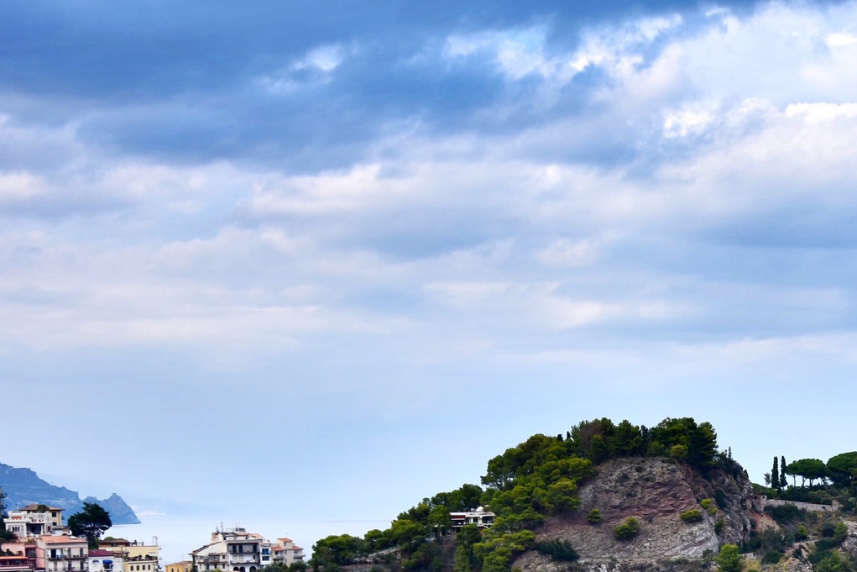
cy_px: 615
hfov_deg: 21.8
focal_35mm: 88
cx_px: 963
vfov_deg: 15.2
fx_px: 2095
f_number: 7.1
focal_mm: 26
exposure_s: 1/250
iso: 100
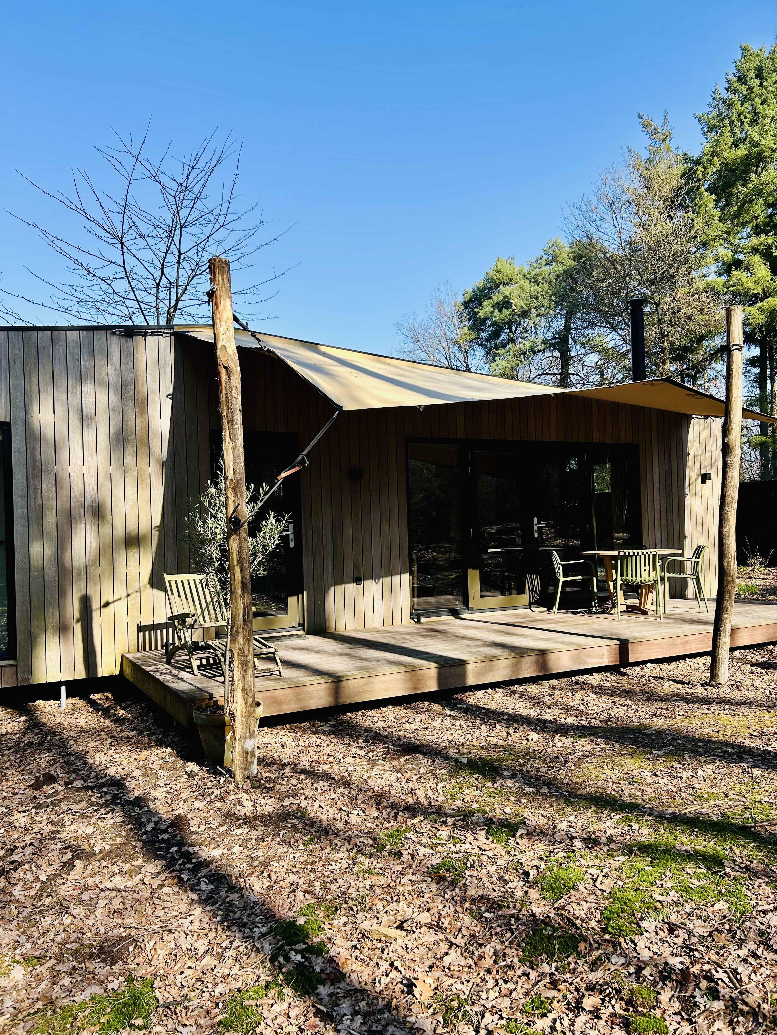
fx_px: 778
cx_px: 388
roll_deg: +2.4
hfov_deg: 53.1
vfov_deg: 67.3
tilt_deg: +1.3
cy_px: 518
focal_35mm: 26
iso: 50
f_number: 1.5
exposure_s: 1/1645
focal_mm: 5.7
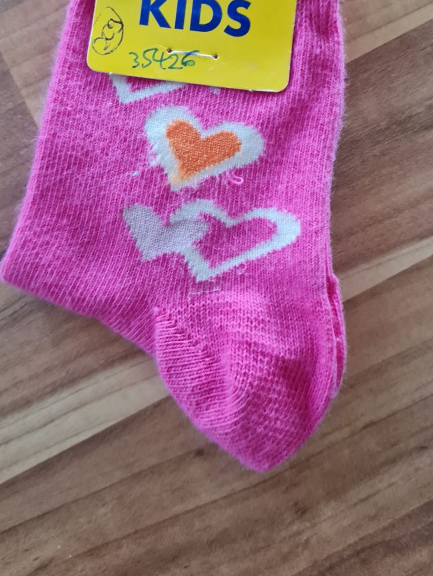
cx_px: 248
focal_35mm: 40
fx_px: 667
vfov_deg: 45.2
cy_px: 146
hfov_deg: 35.9
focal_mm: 5.4
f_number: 1.8
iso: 250
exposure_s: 1/40
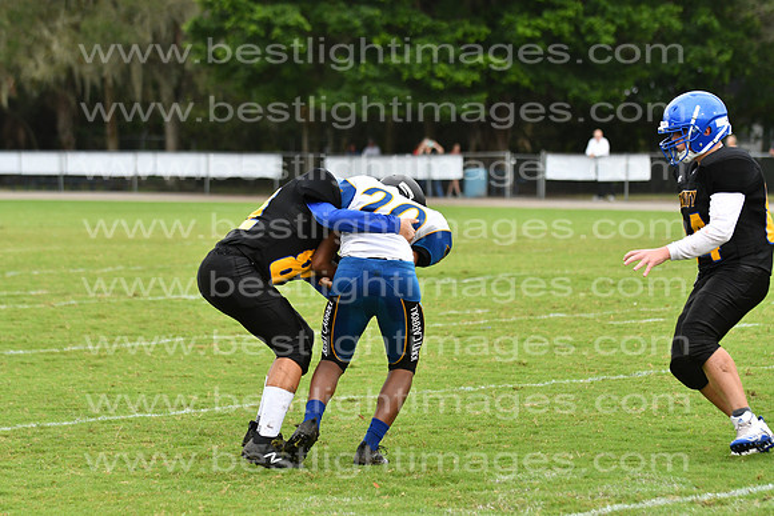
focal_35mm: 210
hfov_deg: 9.8
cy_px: 258
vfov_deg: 6.5
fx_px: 4516
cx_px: 387
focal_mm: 140
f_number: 3.5
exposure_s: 1/2000
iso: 800
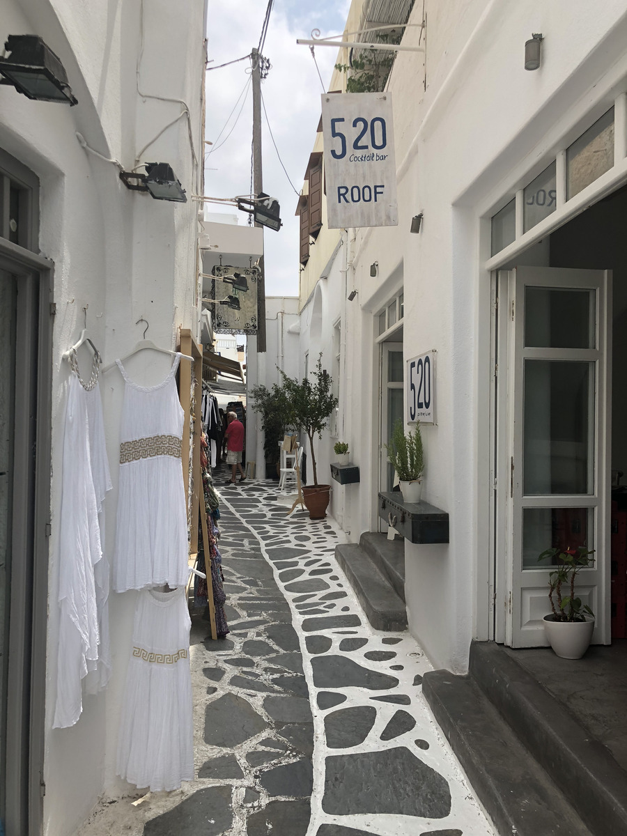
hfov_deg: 49.7
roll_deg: +0.3
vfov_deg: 63.4
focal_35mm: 28
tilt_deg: +1.3
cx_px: 314
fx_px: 676
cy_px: 418
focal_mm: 4
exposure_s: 1/1548
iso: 20
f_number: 1.8
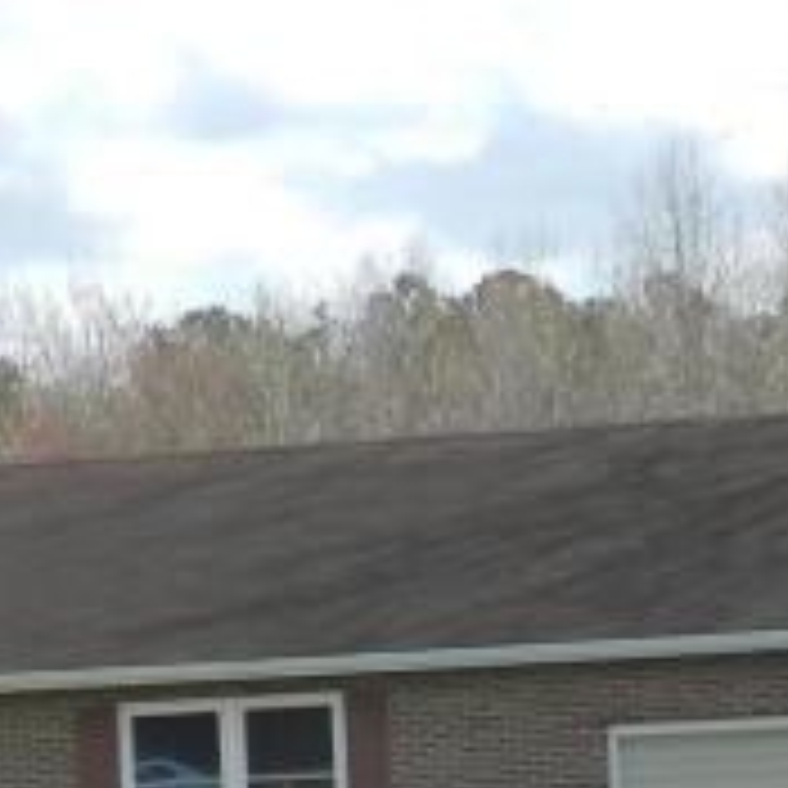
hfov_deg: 8.7
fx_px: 5074
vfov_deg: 8.7
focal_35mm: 197
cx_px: -293
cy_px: 1184
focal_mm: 6.7
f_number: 4
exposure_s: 1/800
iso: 160
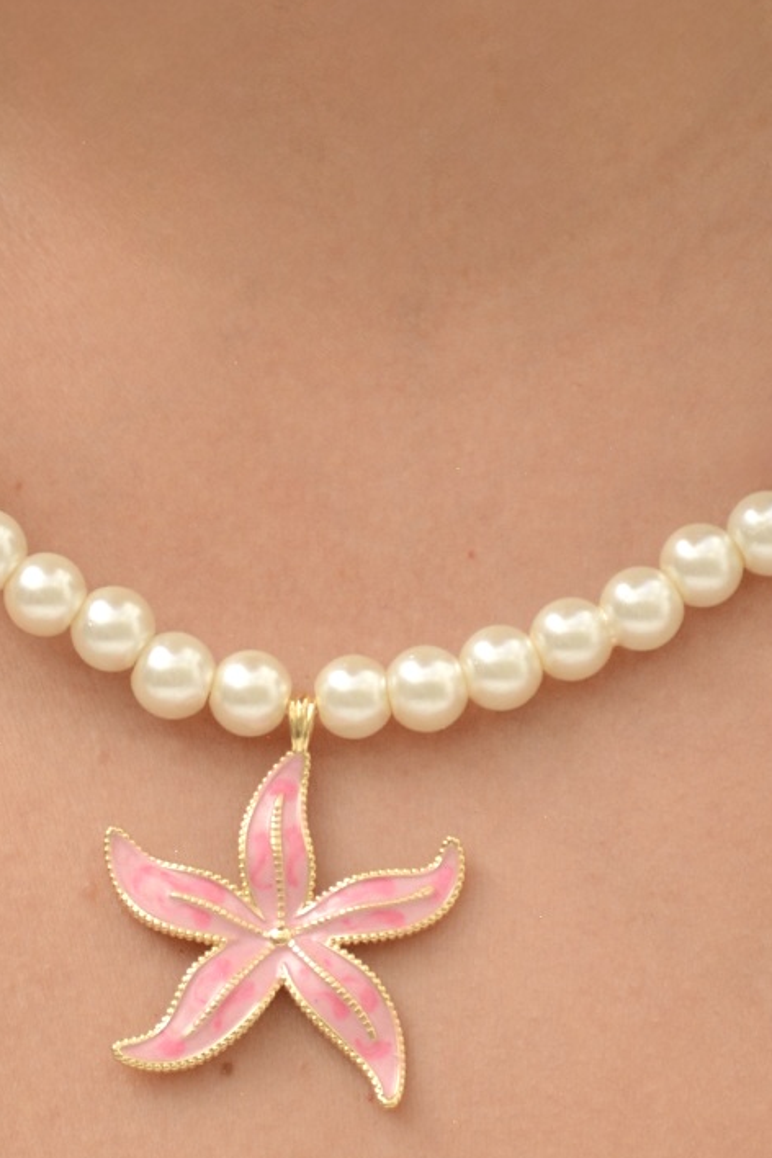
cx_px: 304
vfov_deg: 7.0
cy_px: 646
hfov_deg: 4.7
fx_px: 9424
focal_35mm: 293
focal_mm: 60
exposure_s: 1/400
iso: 500
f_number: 5
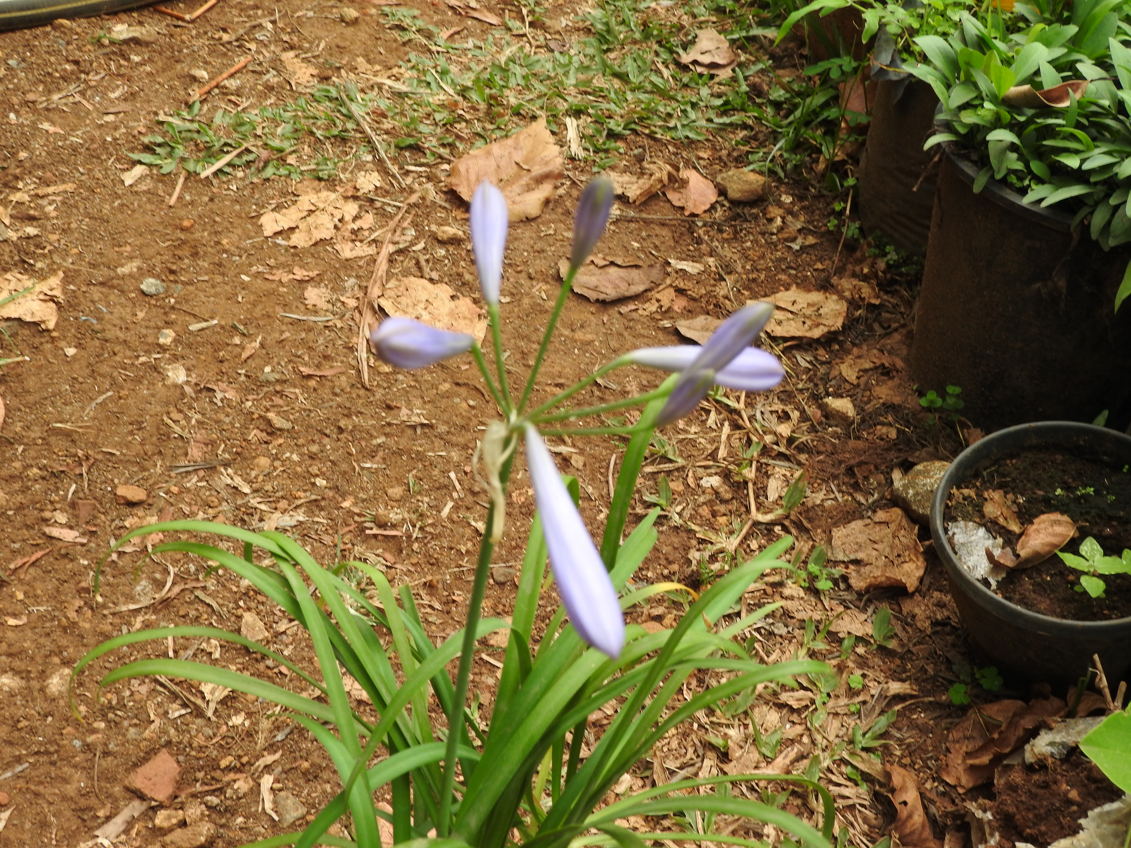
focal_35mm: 40
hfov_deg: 46.8
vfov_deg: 36.0
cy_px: 424
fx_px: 1307
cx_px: 566
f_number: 4.8
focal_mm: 7.2
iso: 100
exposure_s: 1/50
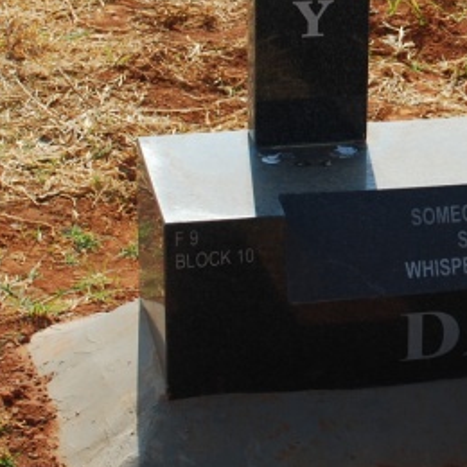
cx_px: 548
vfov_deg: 11.5
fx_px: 2305
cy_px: -3
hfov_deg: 11.4
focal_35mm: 151
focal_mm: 30
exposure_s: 1/200
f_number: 7.1
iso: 100
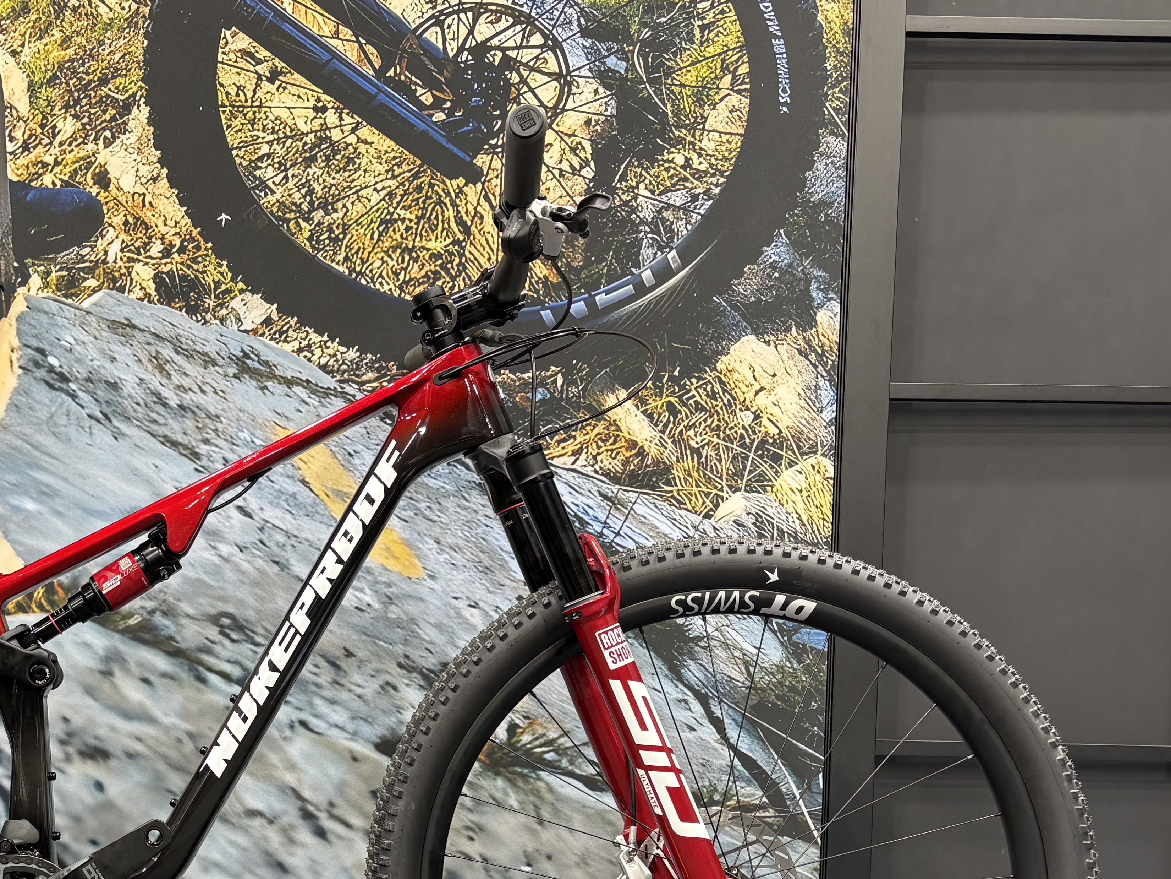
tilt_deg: -1.4
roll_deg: -0.9
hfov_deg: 40.1
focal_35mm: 45
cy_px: 725
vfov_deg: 31.2
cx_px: 207
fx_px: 1522
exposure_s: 1/100
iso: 64
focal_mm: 5.96
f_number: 1.6
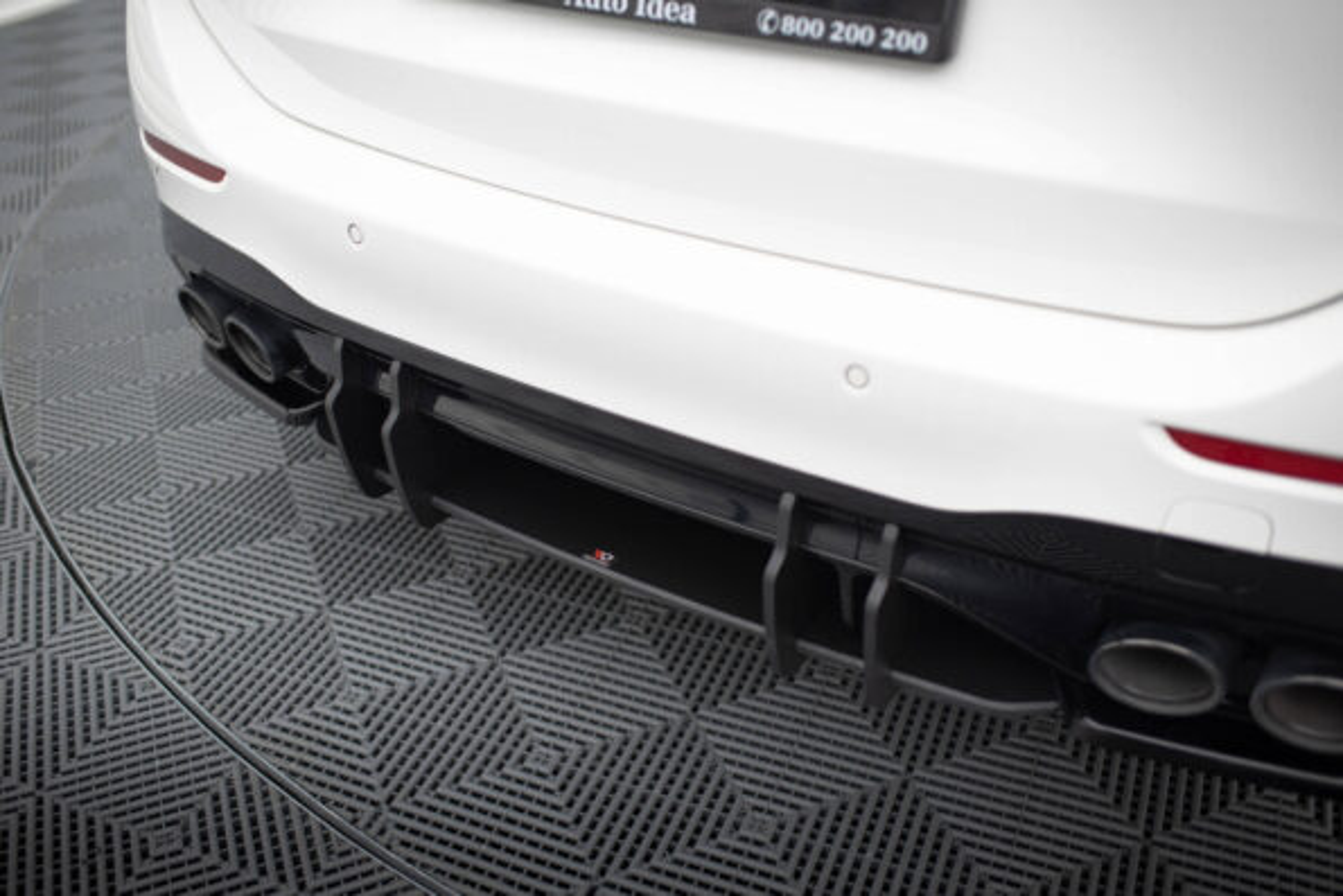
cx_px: 672
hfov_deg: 54.4
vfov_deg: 37.9
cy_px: 448
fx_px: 1306
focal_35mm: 35
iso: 500
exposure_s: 1/160
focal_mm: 35
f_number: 2.5
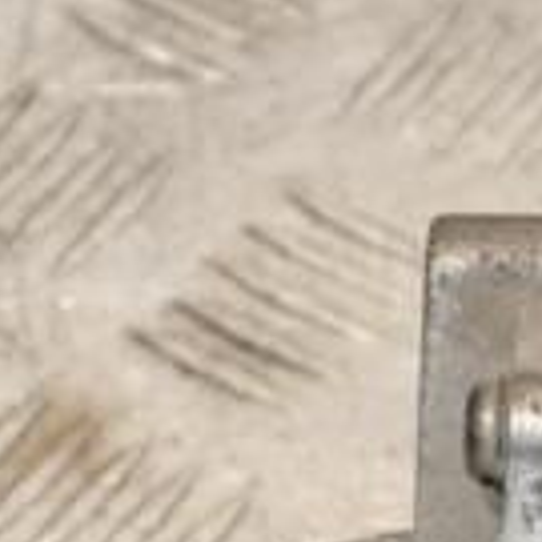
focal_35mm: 397
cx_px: 670
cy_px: 791
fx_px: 7033
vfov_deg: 4.4
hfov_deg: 4.4
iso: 800
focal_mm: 70
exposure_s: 1/125
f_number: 5.3
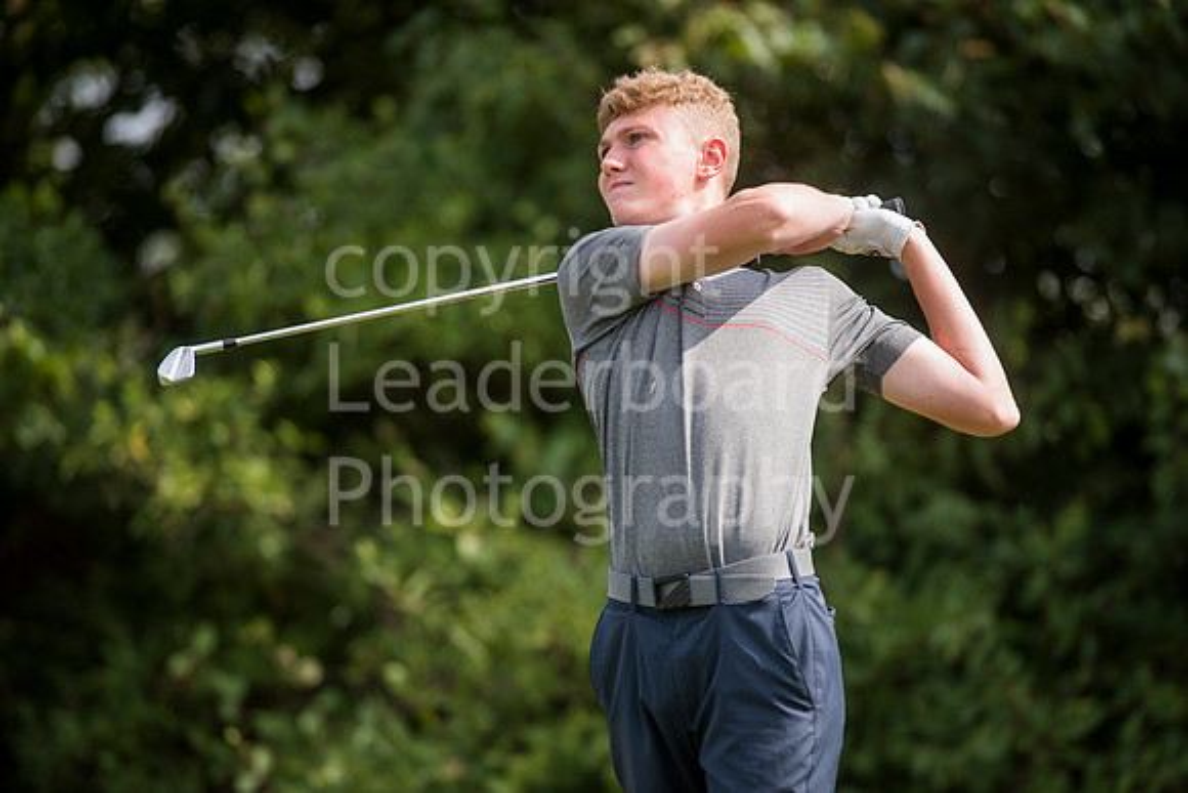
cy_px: 396
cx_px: 594
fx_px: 9902
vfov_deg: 4.6
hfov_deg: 6.9
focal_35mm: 300
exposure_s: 1/2000
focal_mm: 300
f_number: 4
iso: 400
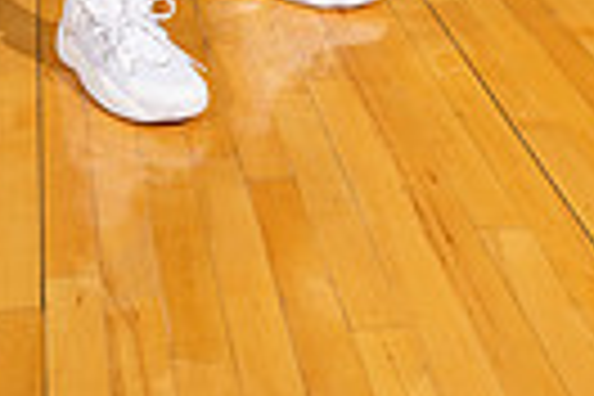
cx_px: 207
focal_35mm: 85
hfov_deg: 23.8
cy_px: -598
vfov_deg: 12.2
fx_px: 1402
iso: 800
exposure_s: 1/250
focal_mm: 25
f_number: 5.6
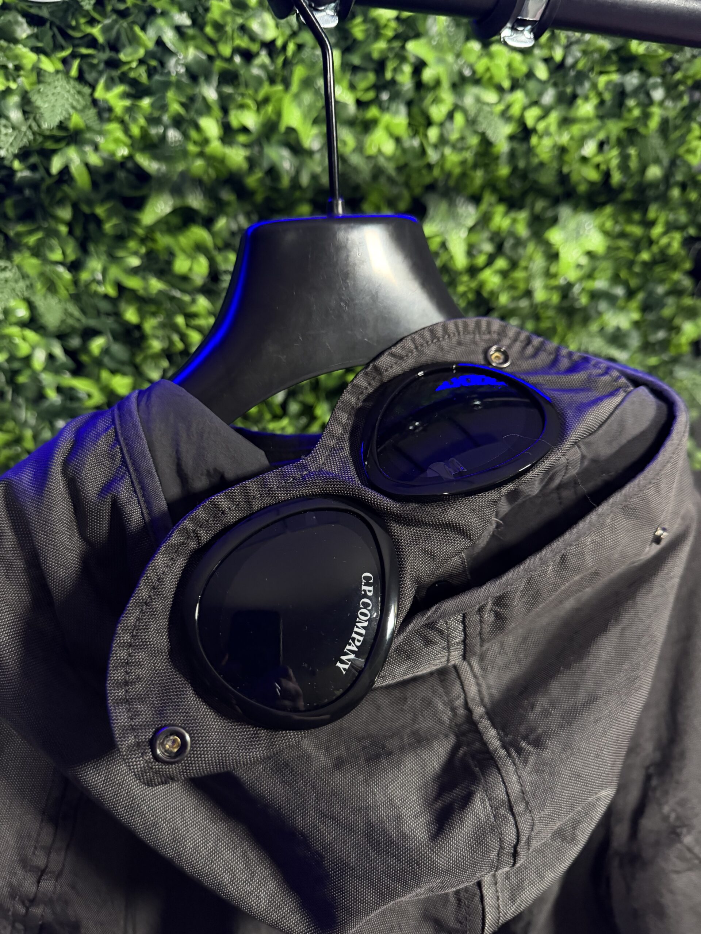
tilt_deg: -18.0
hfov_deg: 56.8
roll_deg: +2.1
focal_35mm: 24
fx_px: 648
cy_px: 467
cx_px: 350
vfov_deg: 71.6
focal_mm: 6.76
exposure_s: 1/36
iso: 1000
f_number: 1.78
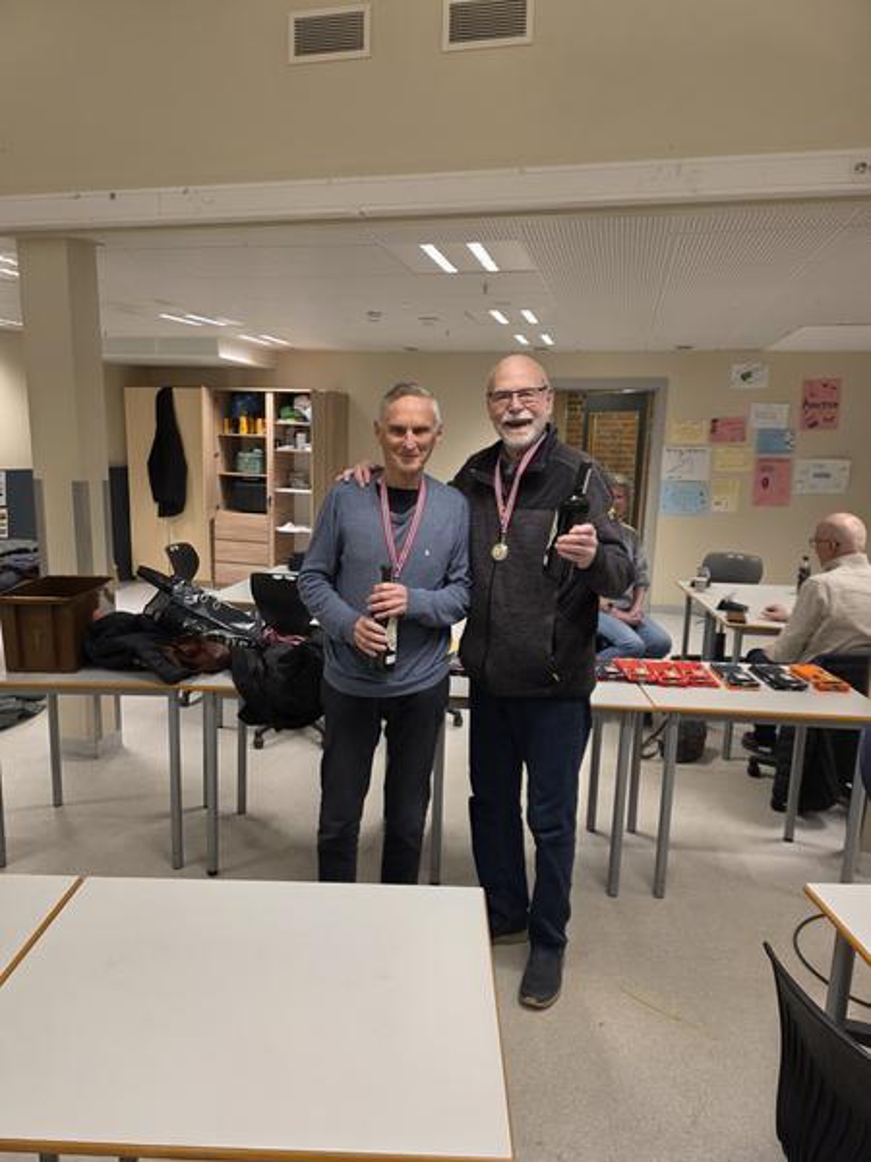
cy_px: 581
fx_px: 772
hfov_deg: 58.9
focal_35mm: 23
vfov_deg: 73.9
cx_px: 436
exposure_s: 1/100
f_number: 1.7
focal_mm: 6.3
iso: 100
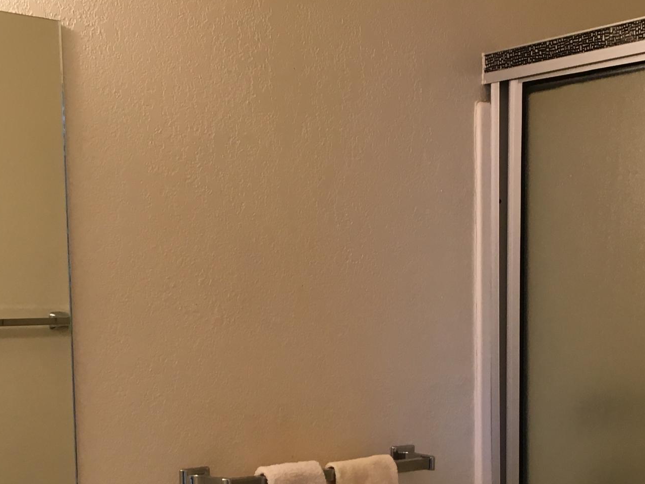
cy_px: 449
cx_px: 323
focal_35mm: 68
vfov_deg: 21.1
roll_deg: +1.0
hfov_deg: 28.6
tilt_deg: -5.4
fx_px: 1267
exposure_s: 1/30
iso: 64
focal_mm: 4.15
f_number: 2.2
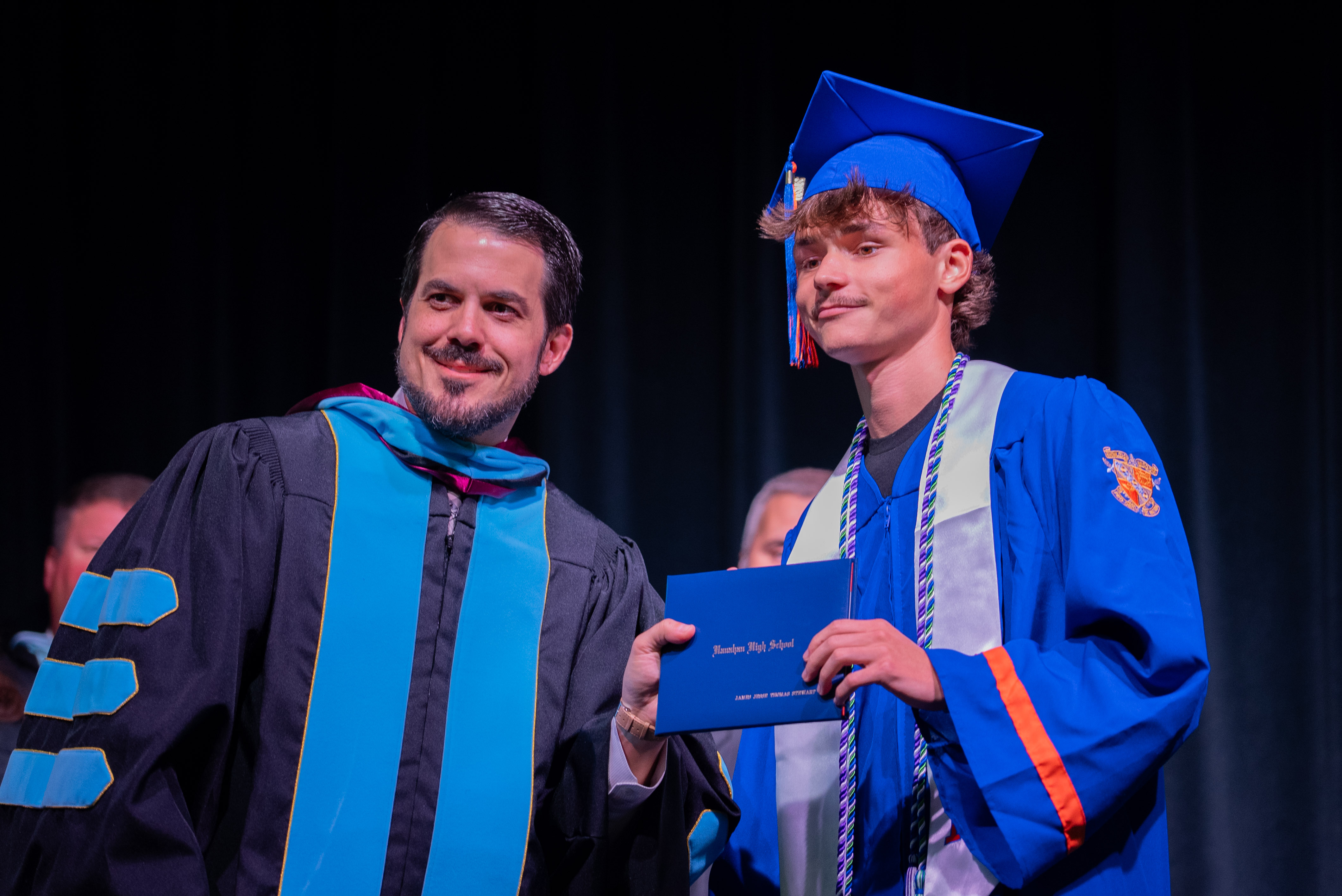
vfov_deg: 9.7
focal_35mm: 142
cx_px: 671
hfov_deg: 14.4
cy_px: 448
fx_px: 5296
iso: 1600
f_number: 4
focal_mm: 142
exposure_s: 1/125
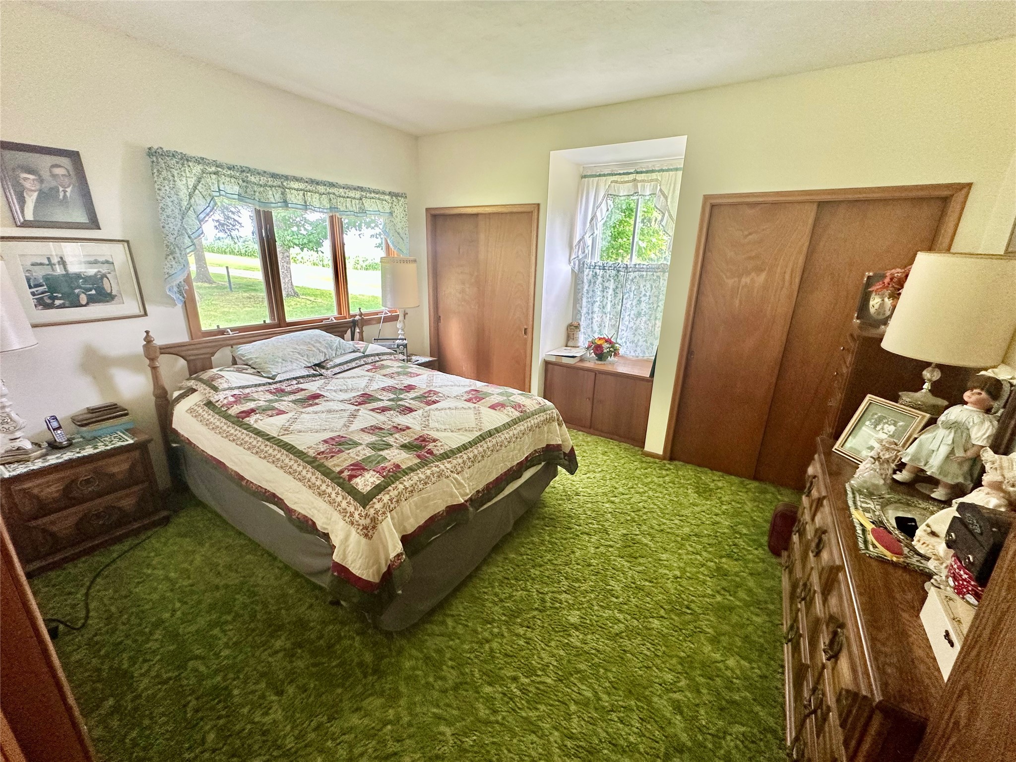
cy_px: 381
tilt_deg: -16.6
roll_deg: -2.3
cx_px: 508
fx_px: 411
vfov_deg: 85.7
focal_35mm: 14
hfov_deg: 102.1
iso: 200
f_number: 2.2
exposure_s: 1/99
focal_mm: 2.22
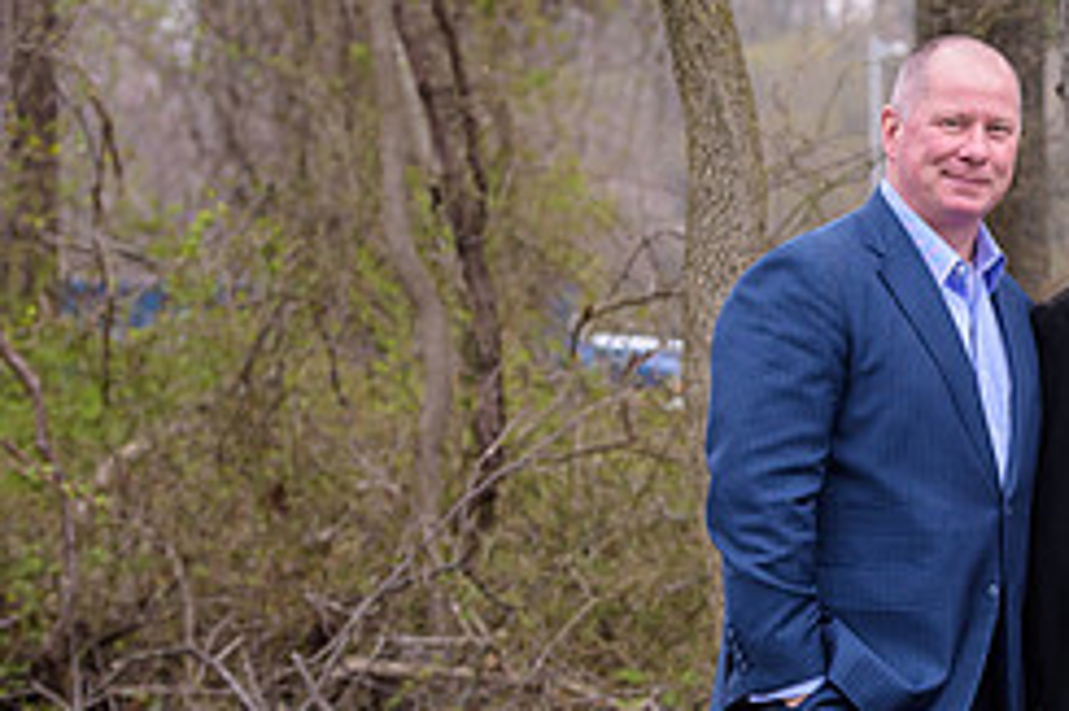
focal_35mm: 218
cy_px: 486
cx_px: 1230
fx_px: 6469
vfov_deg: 6.3
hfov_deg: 9.3
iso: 400
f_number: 5
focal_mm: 92
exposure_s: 1/500
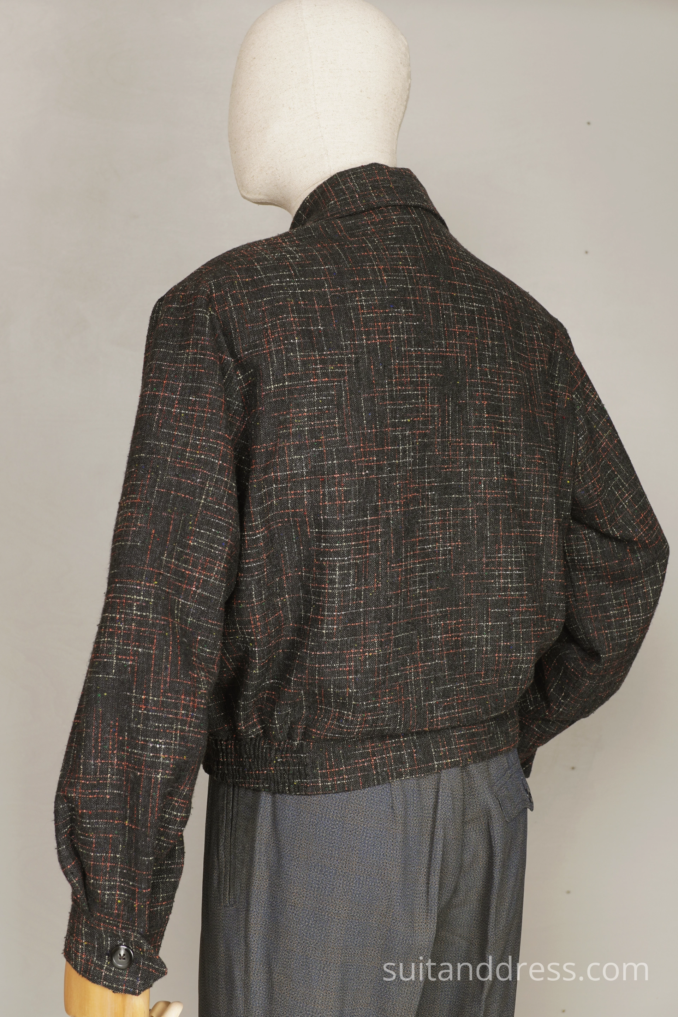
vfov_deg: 41.1
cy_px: 508
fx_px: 1356
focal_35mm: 48
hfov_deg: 28.1
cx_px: 339
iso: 200
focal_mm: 32
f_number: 5.6
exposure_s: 1/8
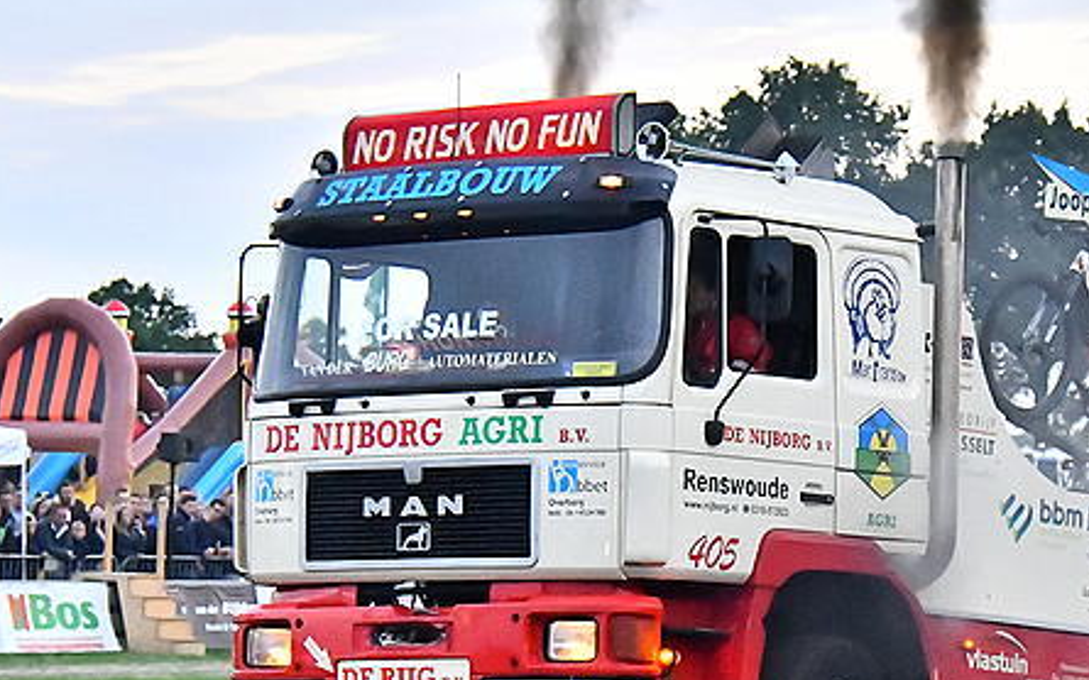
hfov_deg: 11.2
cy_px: 522
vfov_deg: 7.0
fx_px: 5549
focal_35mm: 187
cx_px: 715
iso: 8000
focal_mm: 68
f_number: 5.6
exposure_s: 1/640
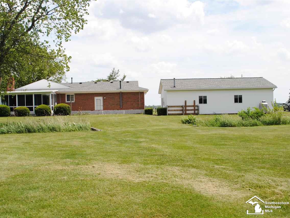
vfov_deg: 36.8
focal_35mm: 39
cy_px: 109
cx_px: 131
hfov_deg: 47.8
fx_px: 327
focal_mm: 24
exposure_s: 1/250
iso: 100
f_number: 8
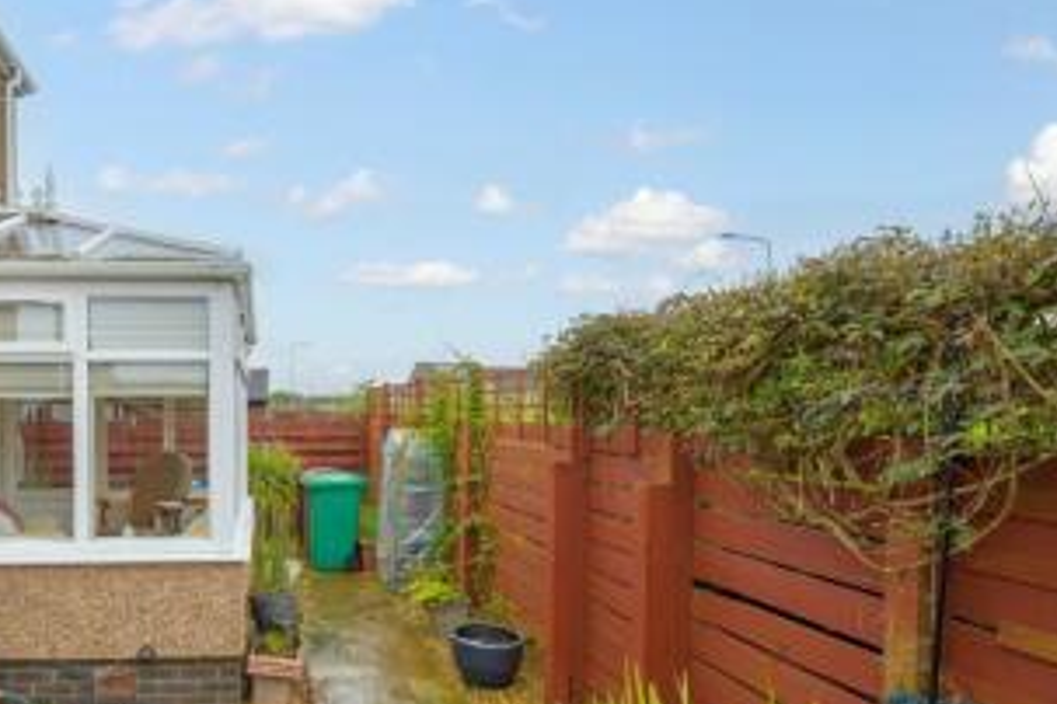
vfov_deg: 56.8
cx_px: 297
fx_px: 646
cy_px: 420
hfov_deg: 74.3
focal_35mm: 22
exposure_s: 1/125
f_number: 8
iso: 100
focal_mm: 14
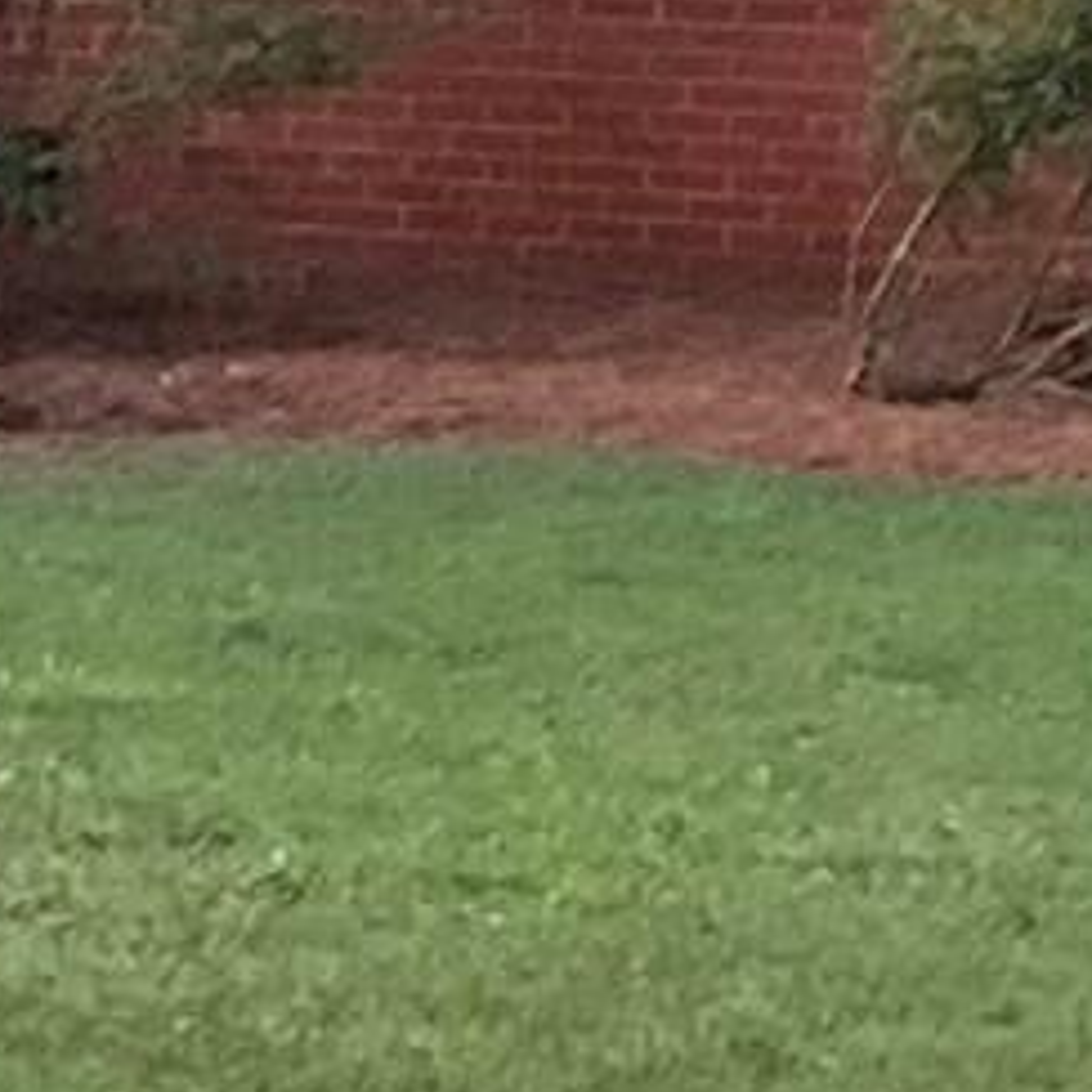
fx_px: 7673
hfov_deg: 8.0
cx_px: -568
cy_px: 116
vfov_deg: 8.1
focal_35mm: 215
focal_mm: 3
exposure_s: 1/40
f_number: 1.8
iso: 320
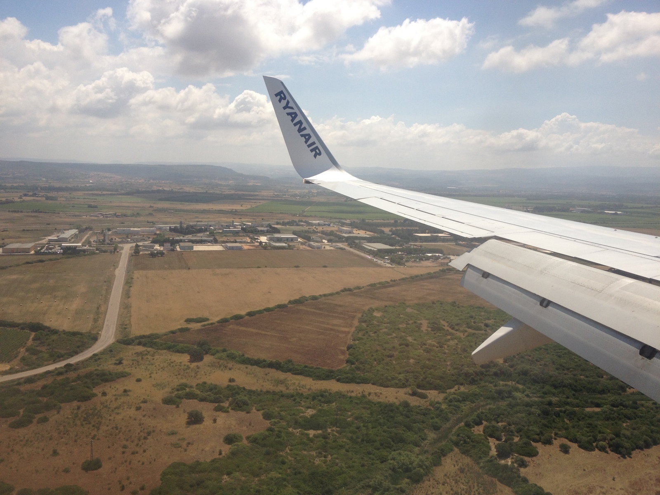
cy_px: 248
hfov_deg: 52.6
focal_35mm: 35
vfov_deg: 40.7
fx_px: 667
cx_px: 330
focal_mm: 4.28
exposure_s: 1/1672
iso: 50
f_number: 2.4
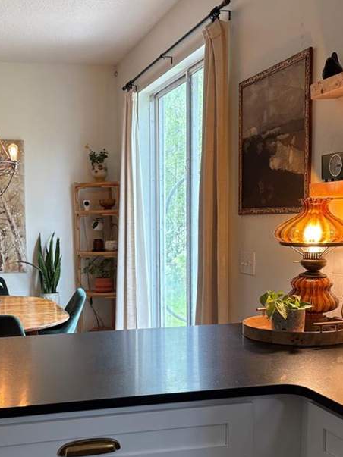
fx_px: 608
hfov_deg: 31.2
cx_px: 105
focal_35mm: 46
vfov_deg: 40.9
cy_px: 294
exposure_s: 1/120
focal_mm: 5.96
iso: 100
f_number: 1.6
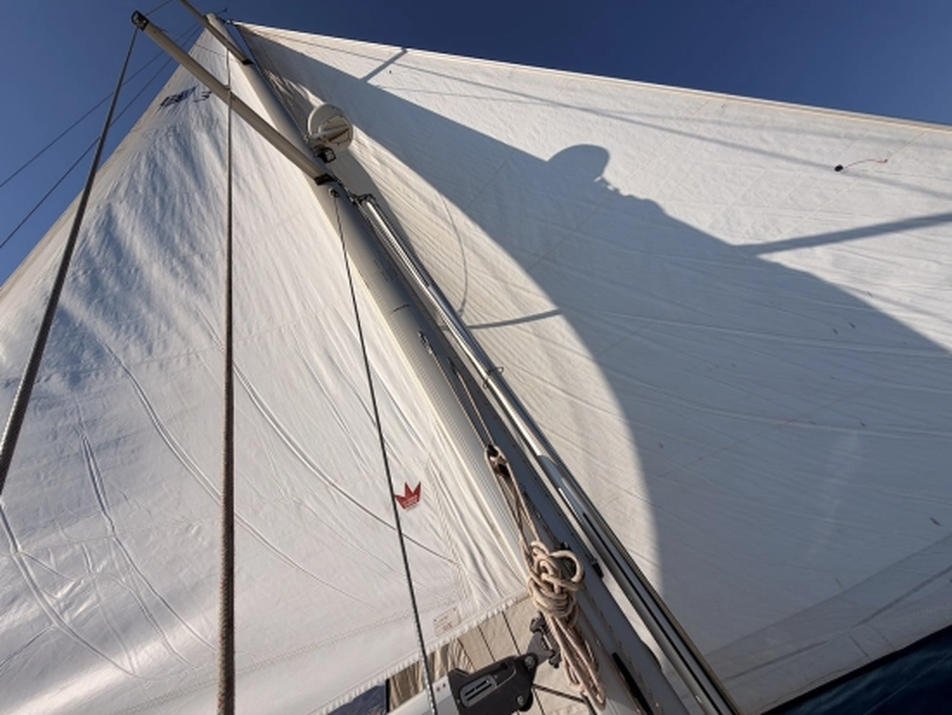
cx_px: 476
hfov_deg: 102.0
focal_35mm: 14
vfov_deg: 85.7
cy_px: 358
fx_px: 385
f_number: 2.2
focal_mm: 2.22
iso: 20
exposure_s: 1/2410
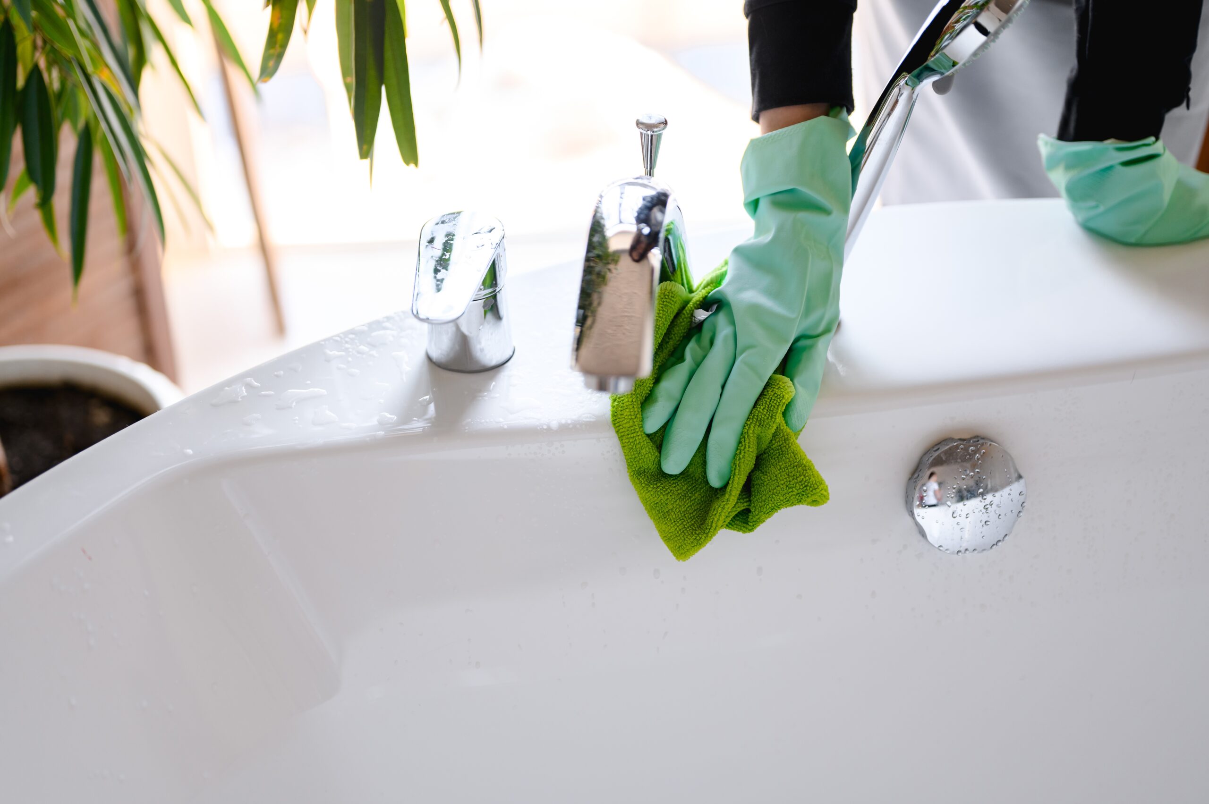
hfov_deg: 39.6
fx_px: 1678
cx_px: 604
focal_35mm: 50
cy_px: 402
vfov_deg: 27.0
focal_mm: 50
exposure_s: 1/125
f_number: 1.8
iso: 200
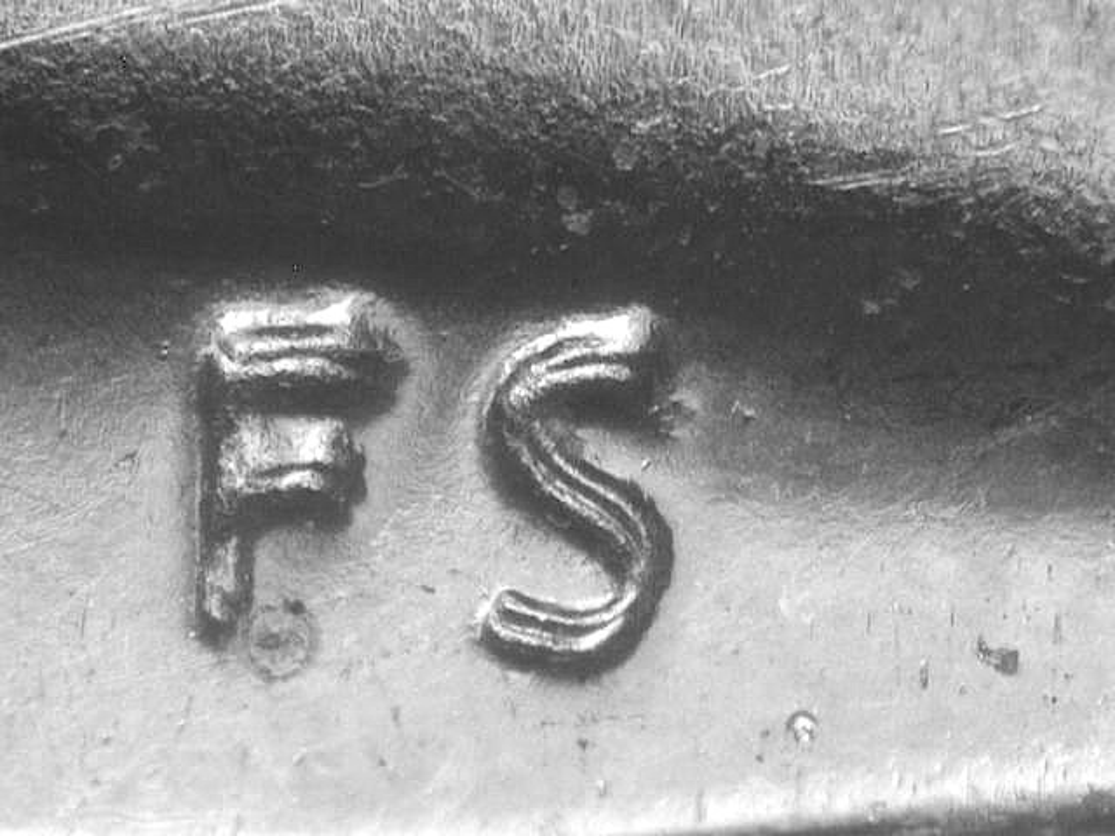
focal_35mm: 149
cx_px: 558
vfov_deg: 10.0
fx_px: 4799
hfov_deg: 13.3
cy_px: 418
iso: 153
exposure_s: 1/4
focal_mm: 30.8
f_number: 5
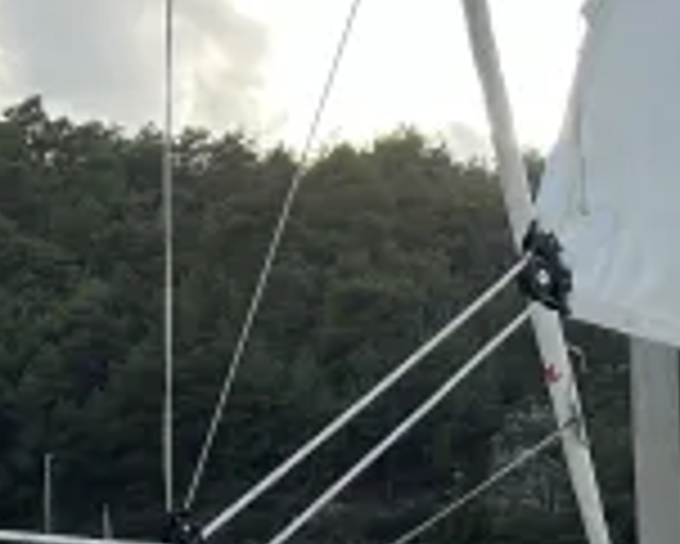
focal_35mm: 101
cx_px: 540
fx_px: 2034
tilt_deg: -4.4
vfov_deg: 14.2
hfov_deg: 18.8
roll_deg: -0.6
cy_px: 827
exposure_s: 1/1669
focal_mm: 5.7
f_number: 1.5
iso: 50
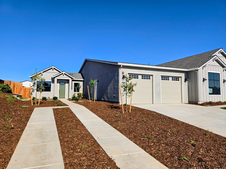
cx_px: 113
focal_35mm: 23
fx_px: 150
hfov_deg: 73.9
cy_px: 84
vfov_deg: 58.9
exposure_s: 1/2961
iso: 25
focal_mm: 5.4
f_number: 1.8
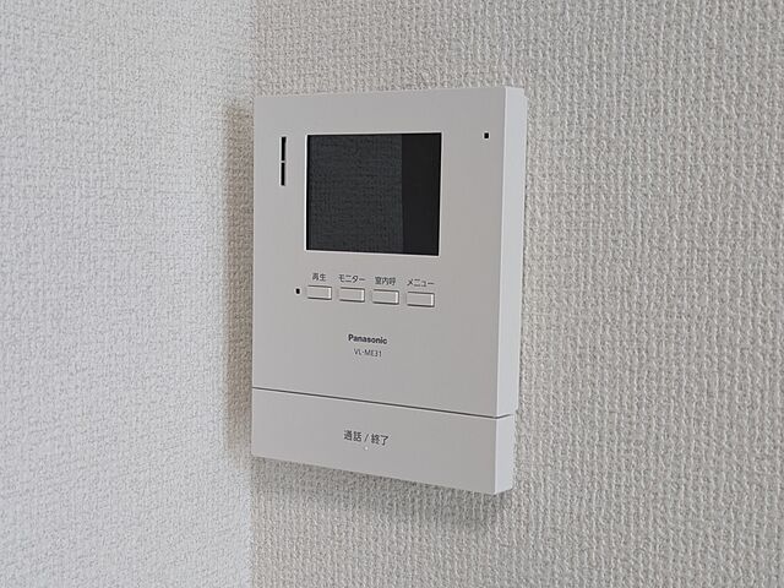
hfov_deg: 37.5
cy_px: 294
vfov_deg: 28.6
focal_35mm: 51
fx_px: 1155
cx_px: 392
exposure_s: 1/60
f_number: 1.89
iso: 65
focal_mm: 5.43
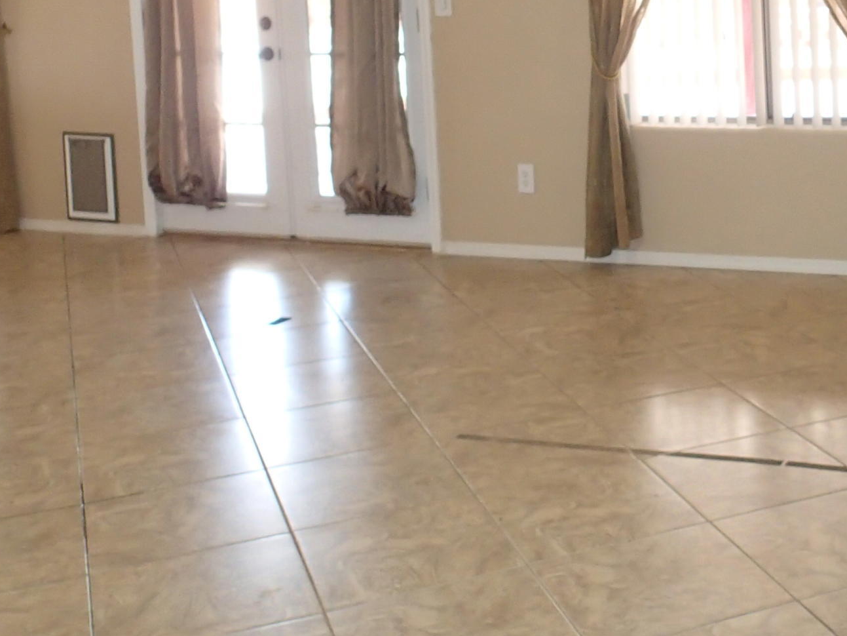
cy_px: 64
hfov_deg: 32.2
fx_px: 1419
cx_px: 700
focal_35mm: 58
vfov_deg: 24.5
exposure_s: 1/30
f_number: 2
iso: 320
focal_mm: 4.5
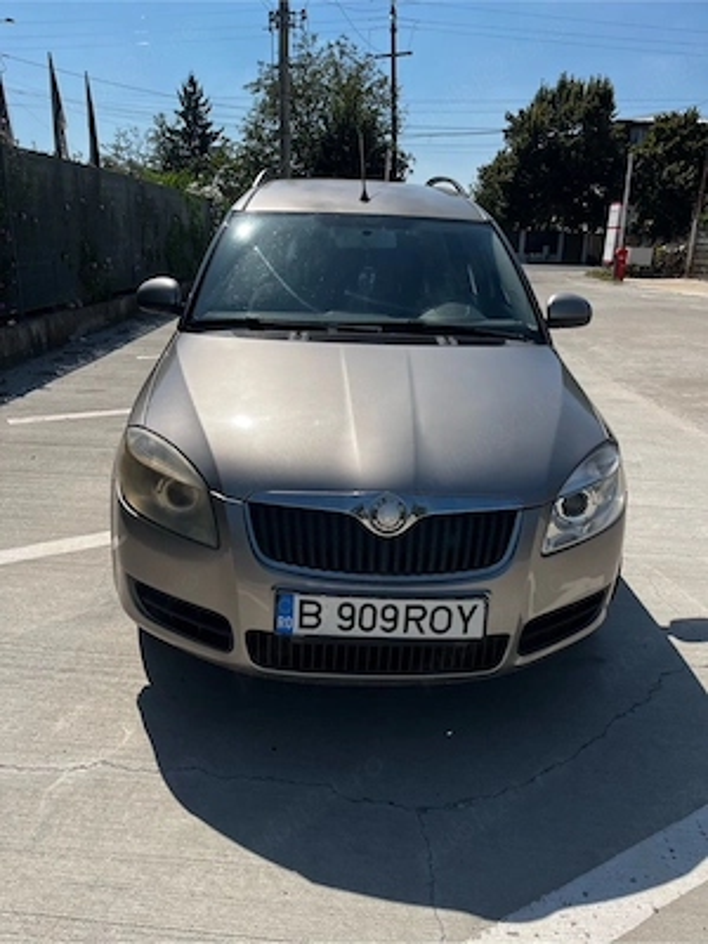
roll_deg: -0.2
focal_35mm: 26
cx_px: 354
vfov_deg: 67.3
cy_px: 472
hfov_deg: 53.1
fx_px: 709
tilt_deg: -16.5
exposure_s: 1/4651
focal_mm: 5.1
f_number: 1.6
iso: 50
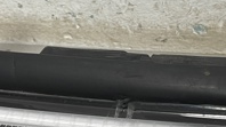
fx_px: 527
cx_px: 146
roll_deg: +1.3
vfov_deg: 13.7
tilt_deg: -38.3
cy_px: 78
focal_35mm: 88
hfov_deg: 24.1
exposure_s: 1/50
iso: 80
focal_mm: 5.1
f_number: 1.6
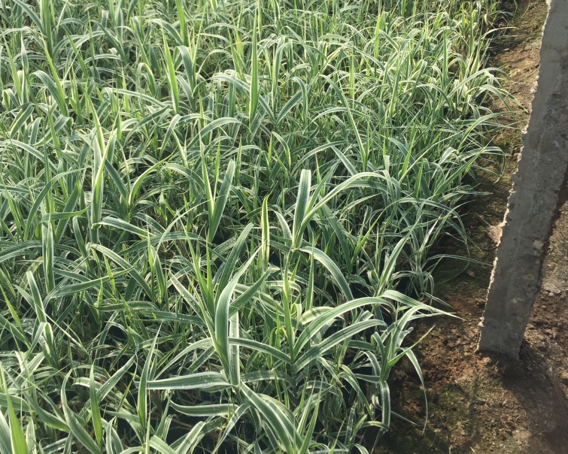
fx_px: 672
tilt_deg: -36.2
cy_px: 120
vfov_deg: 36.6
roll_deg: +2.1
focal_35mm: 40
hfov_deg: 45.8
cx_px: 272
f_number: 2.2
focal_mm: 4.15
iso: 32
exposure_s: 1/942
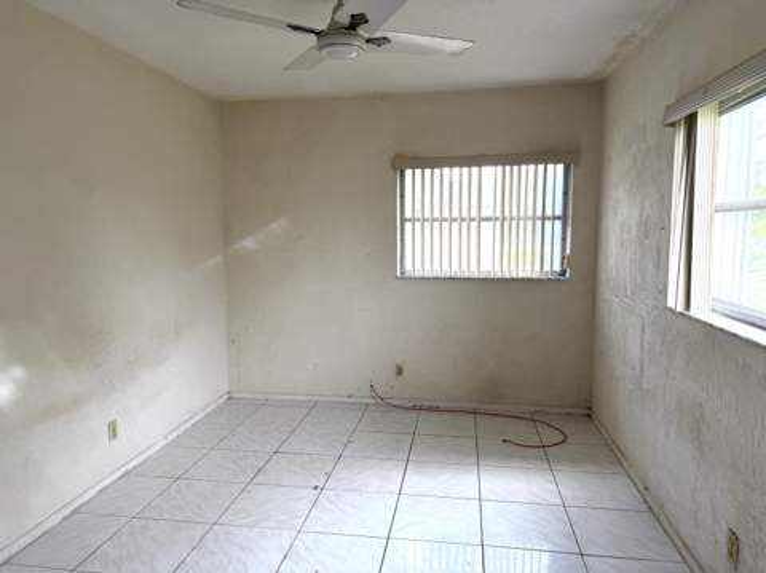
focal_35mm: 24
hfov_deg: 71.7
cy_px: 286
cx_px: 383
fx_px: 531
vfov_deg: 56.7
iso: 100
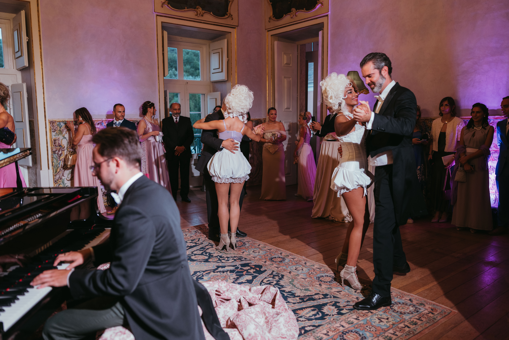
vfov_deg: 46.4
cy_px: 170
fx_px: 396
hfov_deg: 65.5
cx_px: 254
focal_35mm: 28
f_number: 2
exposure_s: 1/250
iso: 1000
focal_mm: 28
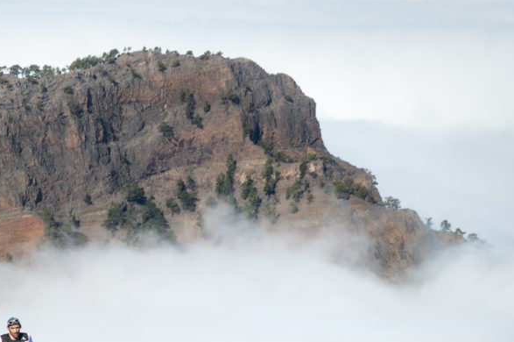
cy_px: 296
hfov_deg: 7.7
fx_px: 3808
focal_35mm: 267
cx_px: 71
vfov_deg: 5.1
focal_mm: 102
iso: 400
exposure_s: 1/640
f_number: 8
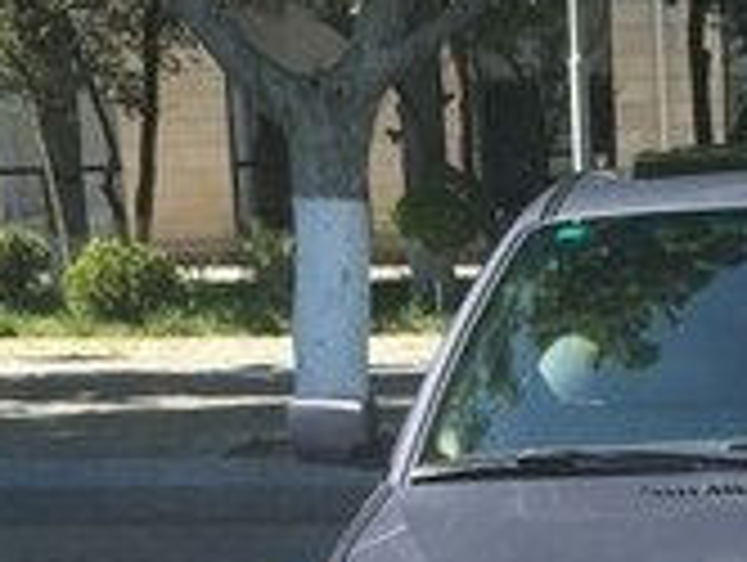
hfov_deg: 16.7
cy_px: 735
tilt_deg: -11.5
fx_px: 2485
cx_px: 742
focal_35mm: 115
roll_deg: +1.6
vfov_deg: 12.5
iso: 25
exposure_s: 1/680
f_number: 2.2
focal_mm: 4.15
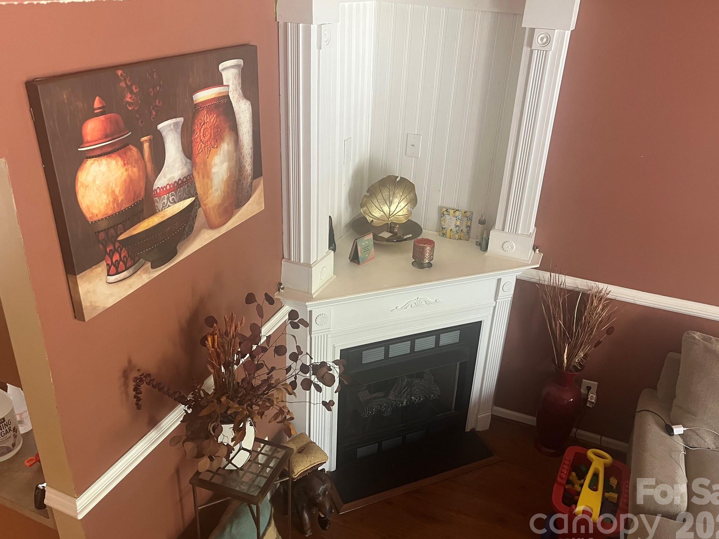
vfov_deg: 49.7
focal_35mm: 28
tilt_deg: -25.3
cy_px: 262
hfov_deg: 63.4
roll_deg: -3.4
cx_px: 370
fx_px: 582
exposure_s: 1/60
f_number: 1.6
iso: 250
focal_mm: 5.1
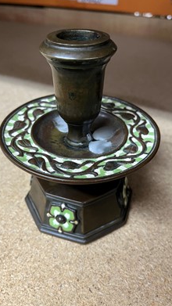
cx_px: 81
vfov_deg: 66.1
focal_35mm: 29
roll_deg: +1.6
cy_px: 152
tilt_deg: -39.9
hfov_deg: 40.2
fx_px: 235
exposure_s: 1/50
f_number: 1.6
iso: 160
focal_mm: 5.1
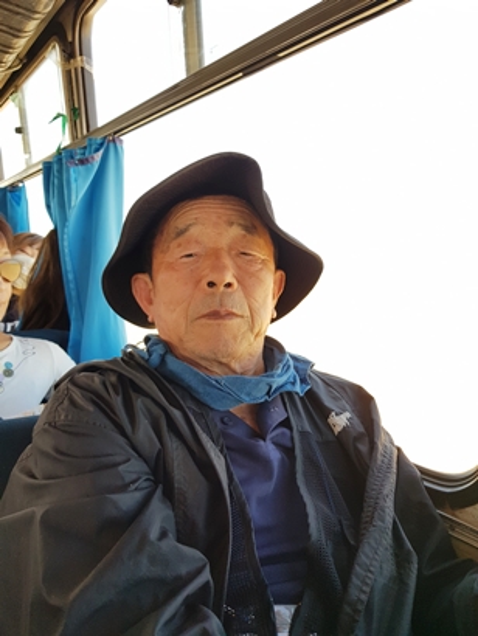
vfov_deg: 67.3
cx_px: 239
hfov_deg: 53.1
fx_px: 478
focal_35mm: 26
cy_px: 318
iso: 40
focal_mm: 4.2
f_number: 1.7
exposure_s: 1/258
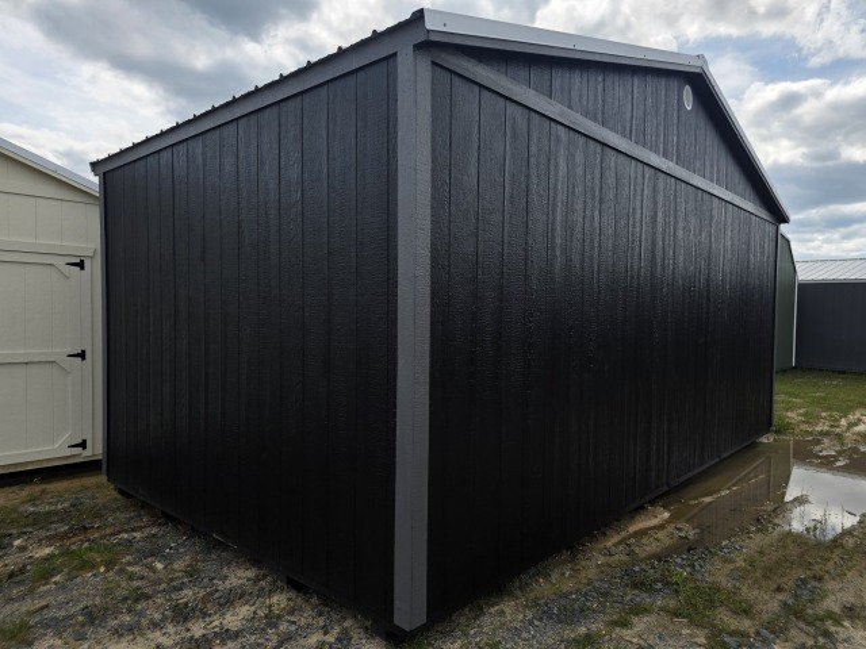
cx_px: 433
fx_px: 575
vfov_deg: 58.9
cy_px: 324
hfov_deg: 73.9
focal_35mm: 23
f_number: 1.7
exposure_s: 1/6150
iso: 80
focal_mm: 6.3
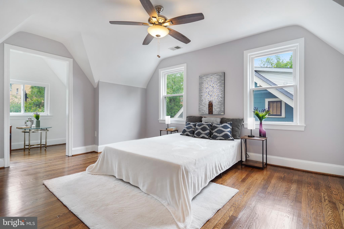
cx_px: 172
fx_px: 162
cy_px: 114
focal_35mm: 17
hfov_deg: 93.3
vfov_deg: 70.4
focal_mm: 17
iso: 320
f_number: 3.5
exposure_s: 1/50
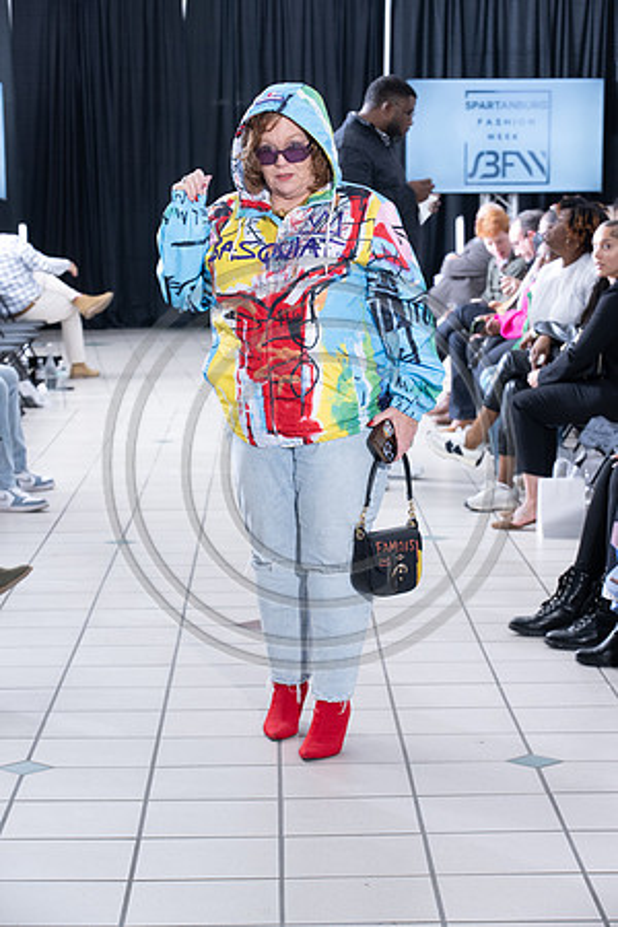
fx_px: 2369
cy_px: 464
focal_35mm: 92
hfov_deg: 14.9
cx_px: 309
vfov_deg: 22.1
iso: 1250
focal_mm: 92
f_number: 7.1
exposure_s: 1/160
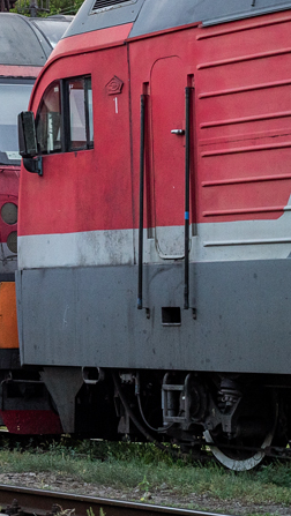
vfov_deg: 13.0
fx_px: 2246
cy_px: 56
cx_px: -487
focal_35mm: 164
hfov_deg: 6.9
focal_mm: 50
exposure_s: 1/500
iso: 400
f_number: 8
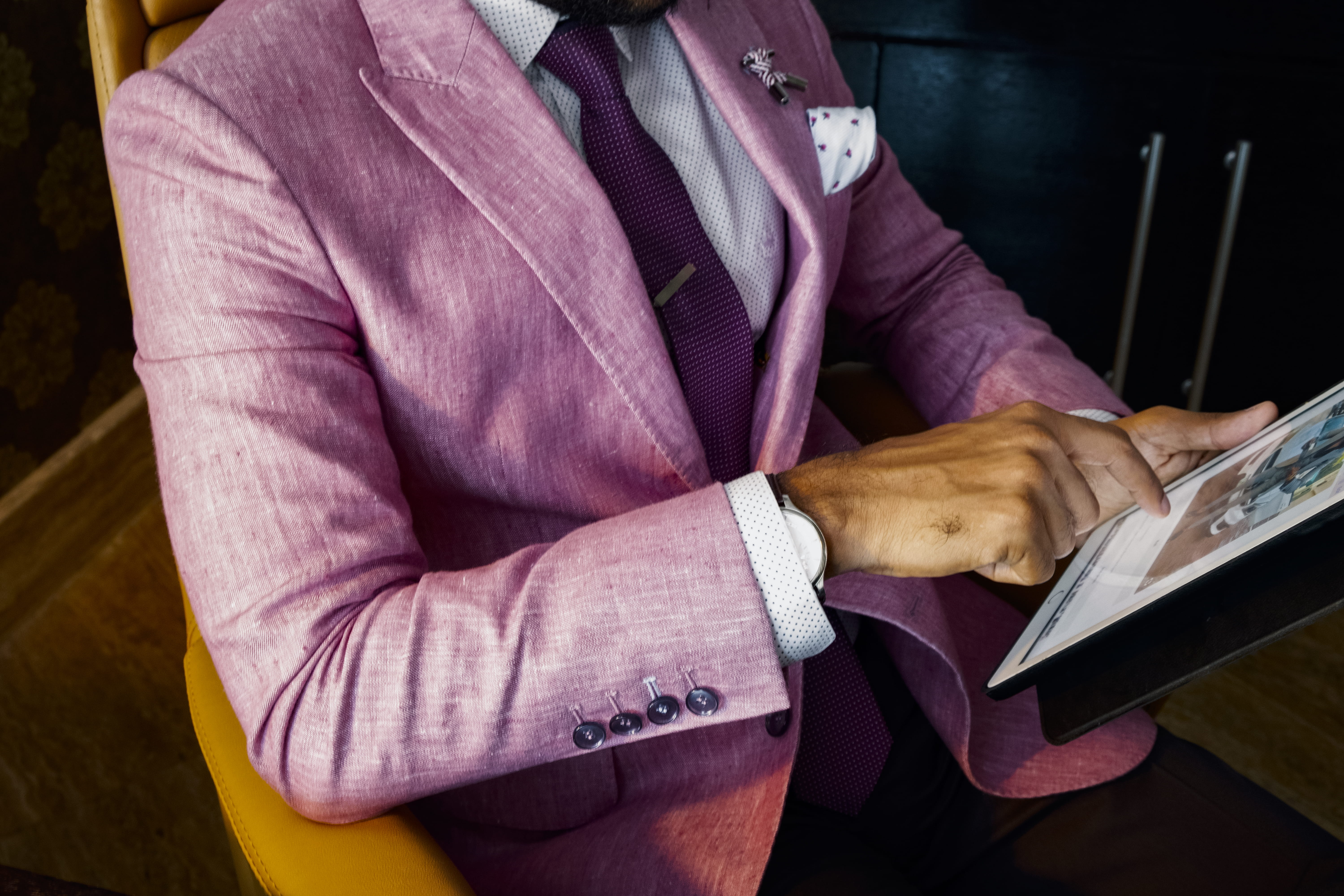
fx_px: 1568
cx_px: 672
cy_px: 448
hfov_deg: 46.4
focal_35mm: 42
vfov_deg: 31.9
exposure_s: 1/8
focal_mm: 27.7
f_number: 6.4
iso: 1250
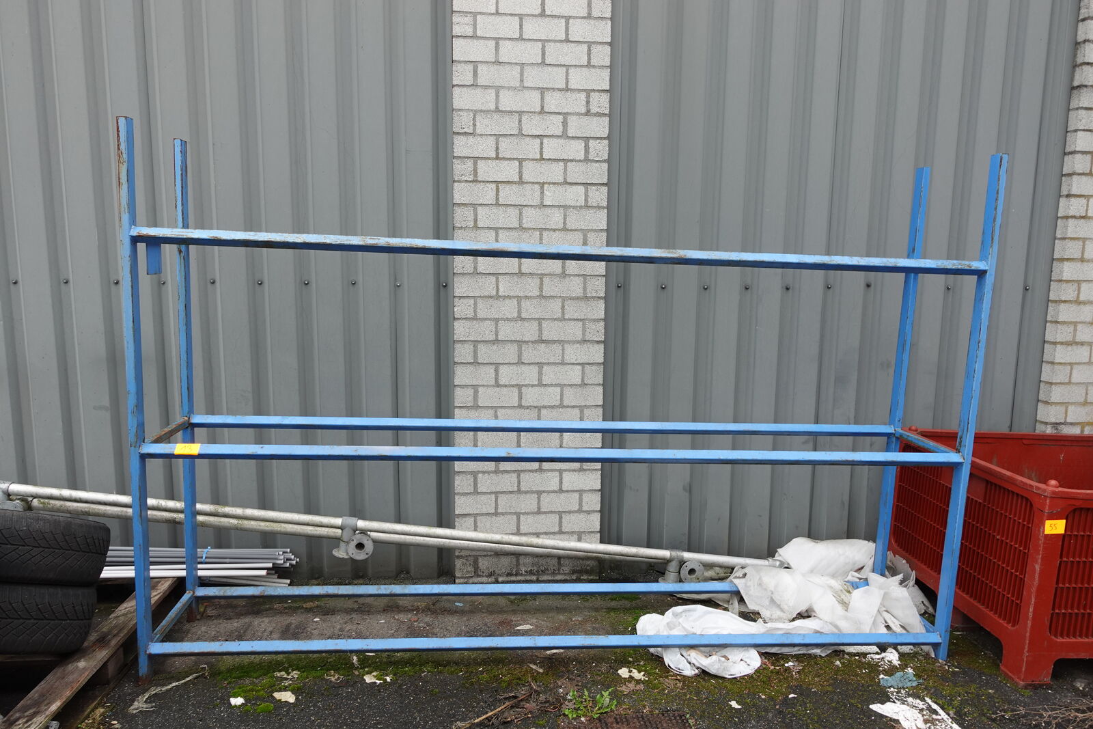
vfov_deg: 53.1
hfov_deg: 73.7
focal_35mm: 24
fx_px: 729
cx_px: 546
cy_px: 364
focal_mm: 9.4
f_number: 4
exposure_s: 1/100
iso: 125
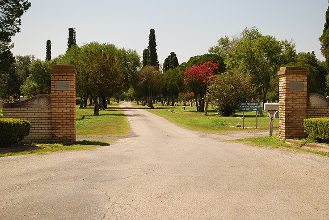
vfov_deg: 23.9
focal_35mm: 57
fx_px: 522
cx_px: 164
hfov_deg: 35.0
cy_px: 110
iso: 100
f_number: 5.3
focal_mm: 38
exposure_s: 1/400
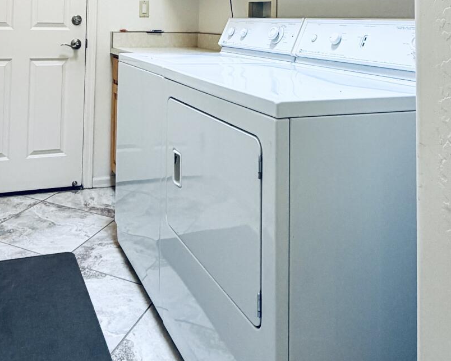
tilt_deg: -0.7
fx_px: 454
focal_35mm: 34
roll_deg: -0.8
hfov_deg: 51.7
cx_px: 145
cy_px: 19
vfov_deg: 39.4
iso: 125
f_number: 2.2
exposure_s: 1/120
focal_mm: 2.22
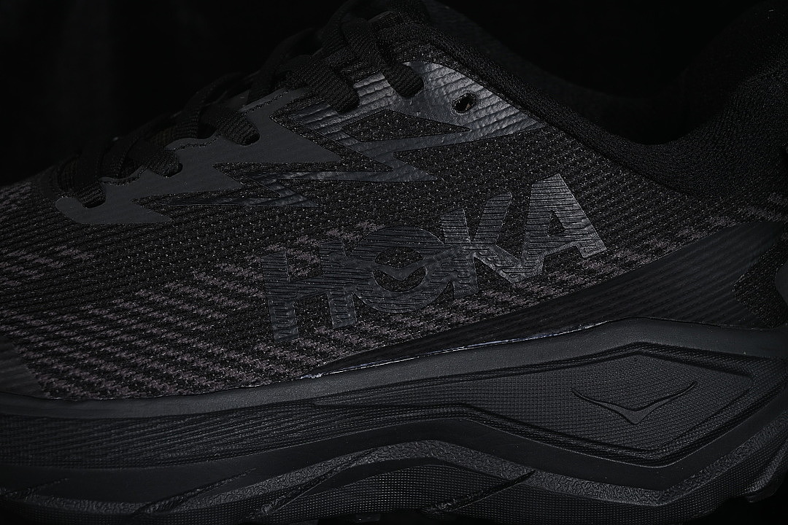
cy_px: 262
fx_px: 1642
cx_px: 394
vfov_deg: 18.2
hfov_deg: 27.0
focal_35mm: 75
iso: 160
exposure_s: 1/50
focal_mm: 50
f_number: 6.3
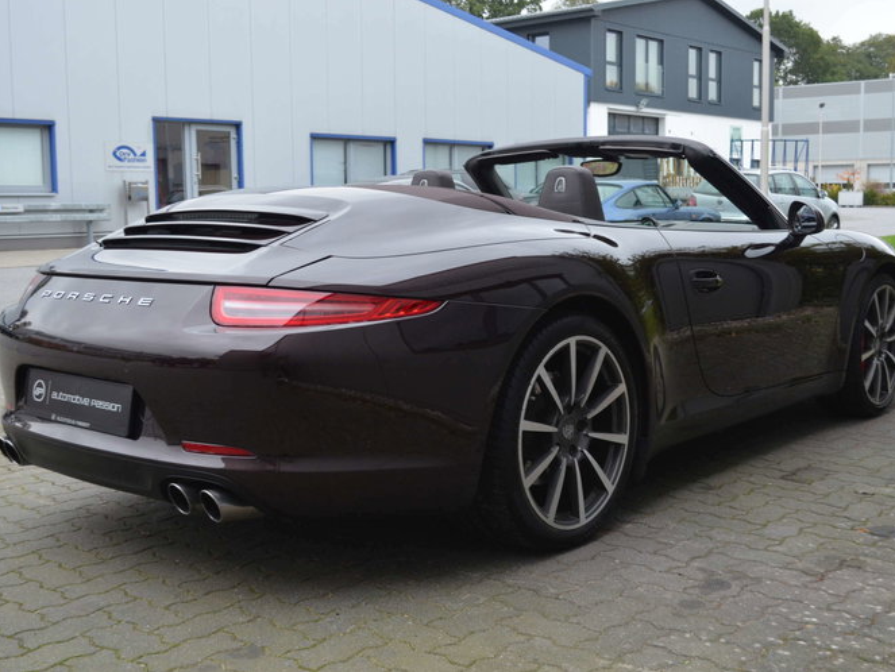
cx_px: 471
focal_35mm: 40
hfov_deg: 46.8
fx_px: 1035
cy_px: 331
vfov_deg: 36.0
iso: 720
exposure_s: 1/60
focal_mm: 24
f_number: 4
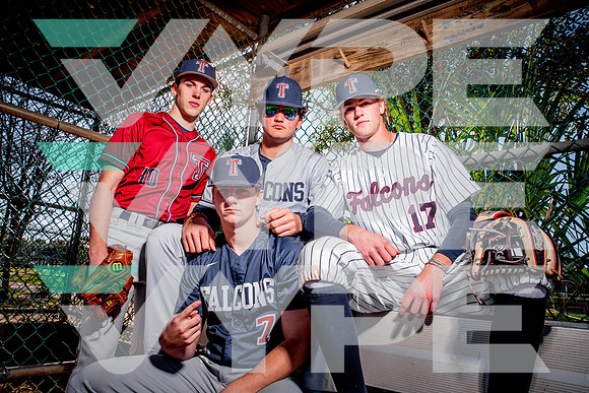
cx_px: 294
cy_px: 196
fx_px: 671
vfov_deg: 32.6
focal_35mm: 41
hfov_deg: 47.4
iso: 200
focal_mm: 41
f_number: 13
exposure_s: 1/125
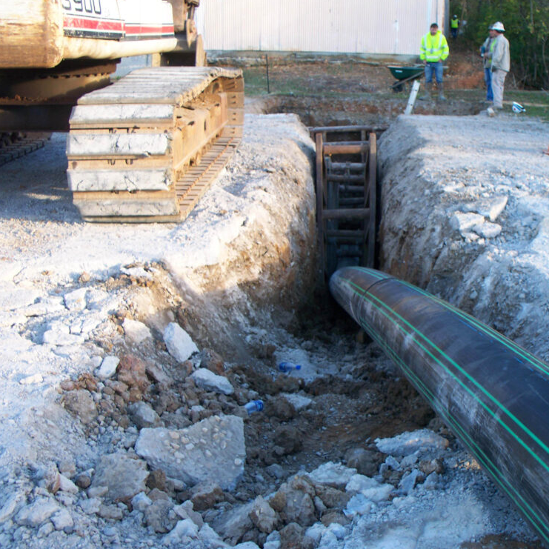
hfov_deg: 38.1
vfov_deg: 38.3
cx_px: 346
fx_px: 790
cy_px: 275
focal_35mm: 44
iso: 64
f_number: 2.8
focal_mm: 7.54
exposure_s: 1/60
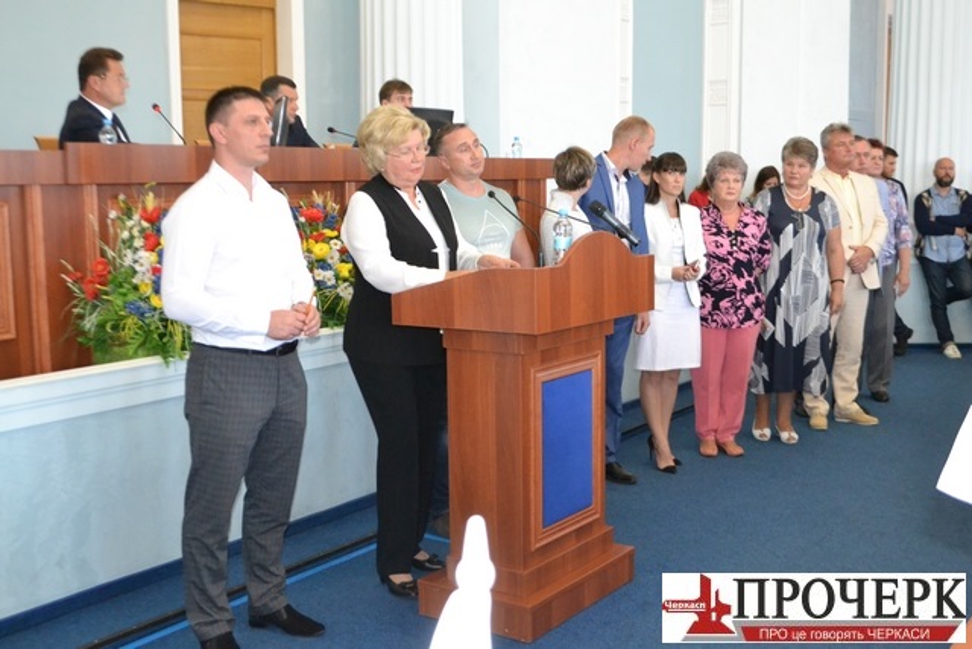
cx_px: 486
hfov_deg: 49.5
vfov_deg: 34.2
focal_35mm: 39
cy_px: 324
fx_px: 1053
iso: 3200
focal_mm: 26
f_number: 4.2
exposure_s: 1/60
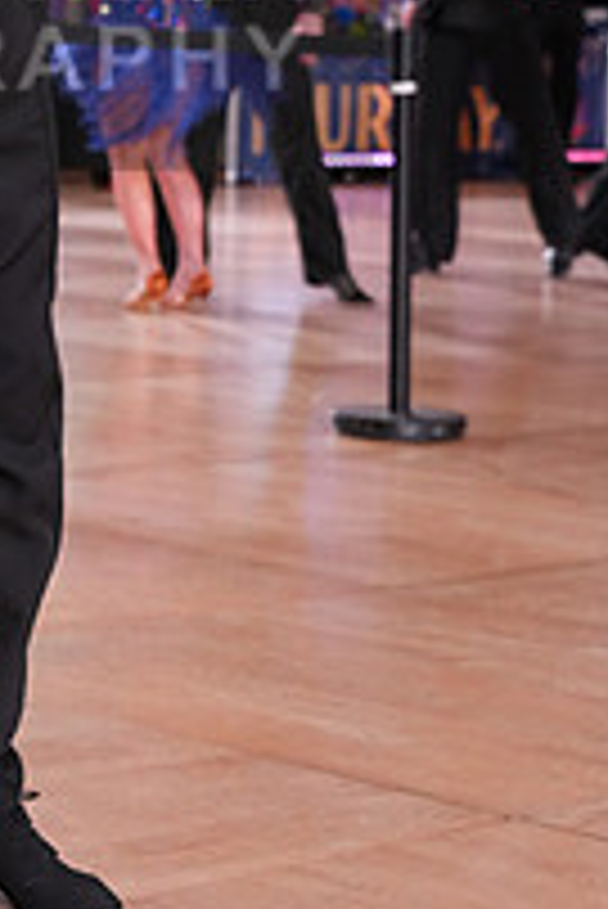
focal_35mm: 129
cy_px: 22
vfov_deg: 15.6
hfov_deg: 10.4
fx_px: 3262
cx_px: -245
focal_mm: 45
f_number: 4
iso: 2500
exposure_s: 1/500
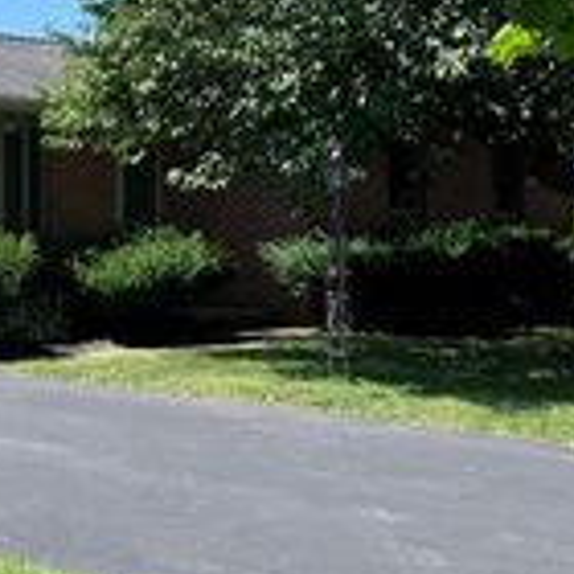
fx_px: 1538
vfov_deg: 21.1
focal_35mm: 82
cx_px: -221
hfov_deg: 19.2
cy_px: 256
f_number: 1.8
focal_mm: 4.25
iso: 25
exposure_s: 1/1282
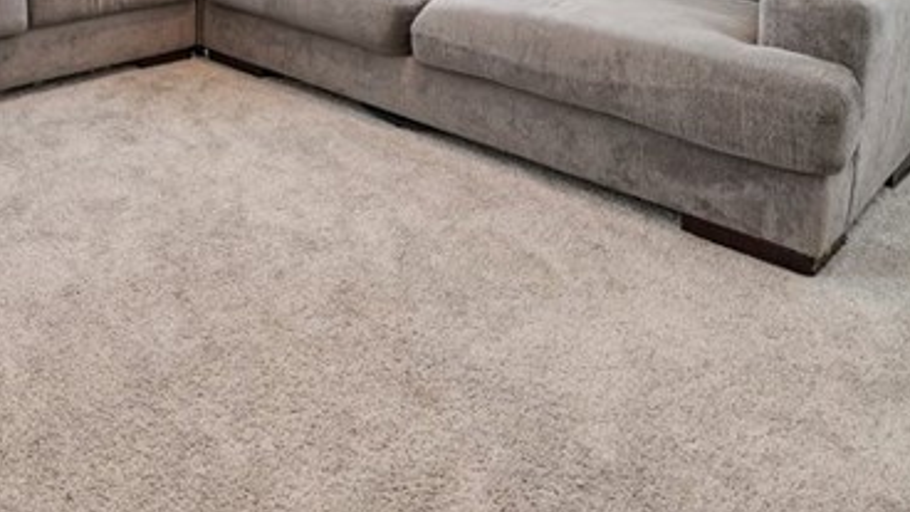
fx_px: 845
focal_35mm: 35
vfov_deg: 27.2
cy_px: -186
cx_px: 35
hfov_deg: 48.4
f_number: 8
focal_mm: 12
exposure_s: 1/30
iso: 250
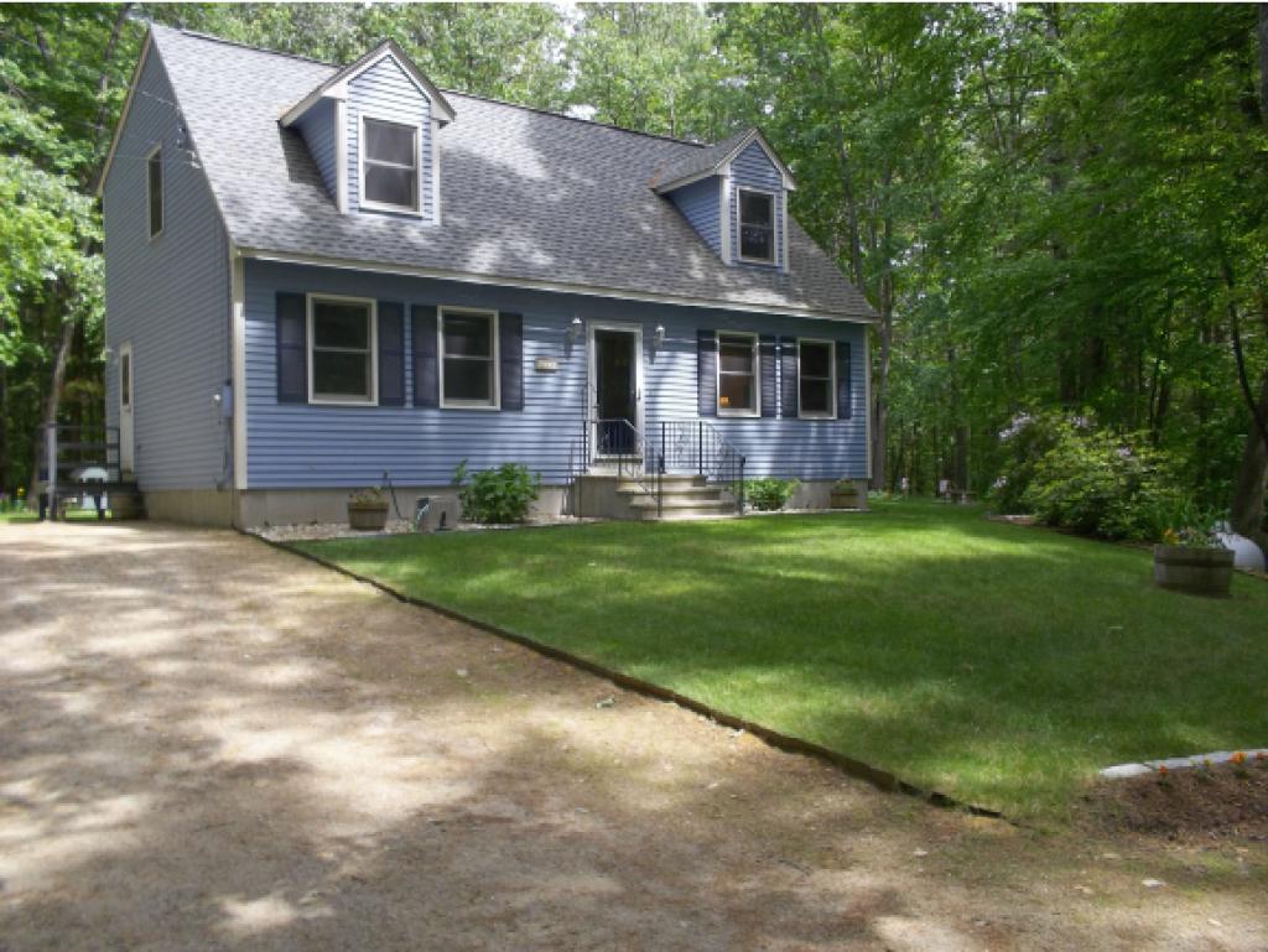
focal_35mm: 29
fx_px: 1063
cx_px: 634
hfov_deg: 61.6
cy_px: 476
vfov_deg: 48.3
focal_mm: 4.1
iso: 80
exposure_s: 1/160
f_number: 3.3
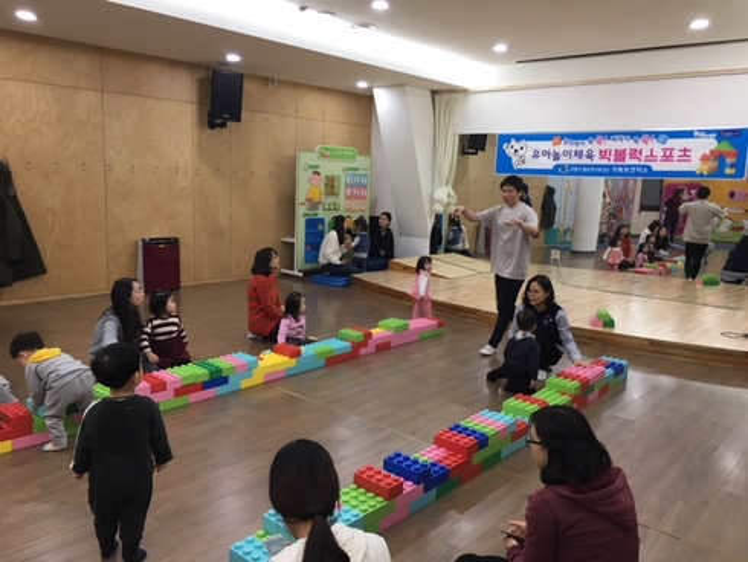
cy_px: 281
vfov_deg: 48.3
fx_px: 627
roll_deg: -1.7
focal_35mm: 29
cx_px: 374
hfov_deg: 61.6
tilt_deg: -8.9
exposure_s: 1/30
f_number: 2.2
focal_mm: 4.15
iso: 64
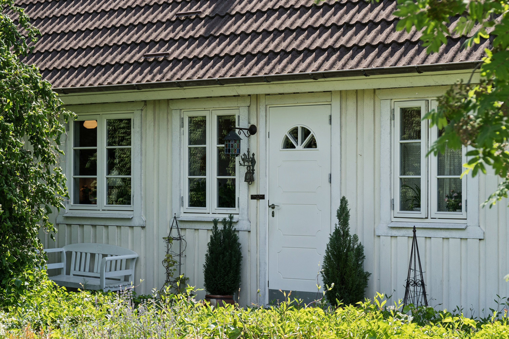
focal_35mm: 96
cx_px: 254
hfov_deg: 21.2
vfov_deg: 14.3
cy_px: 170
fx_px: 1357
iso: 200
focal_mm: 64
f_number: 6.3
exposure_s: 1/250
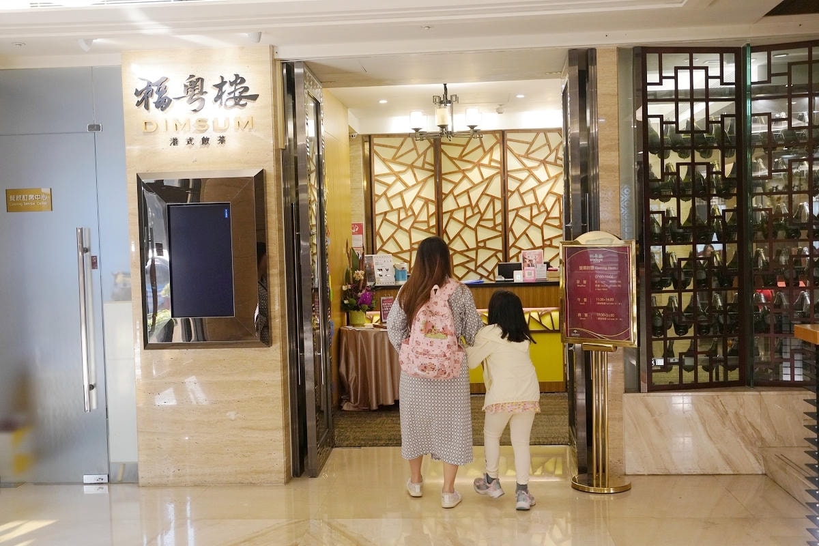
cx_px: 410
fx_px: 933
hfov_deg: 47.4
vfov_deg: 32.6
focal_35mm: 41
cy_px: 273
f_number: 2.8
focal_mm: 41
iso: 3200
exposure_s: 1/160
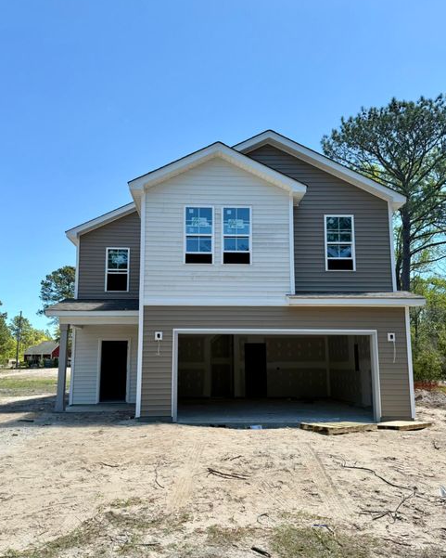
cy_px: 303
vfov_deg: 65.9
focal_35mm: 26
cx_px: 217
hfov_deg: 54.9
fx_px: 429
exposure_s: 1/2053
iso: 80
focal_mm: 6.76
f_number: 1.78
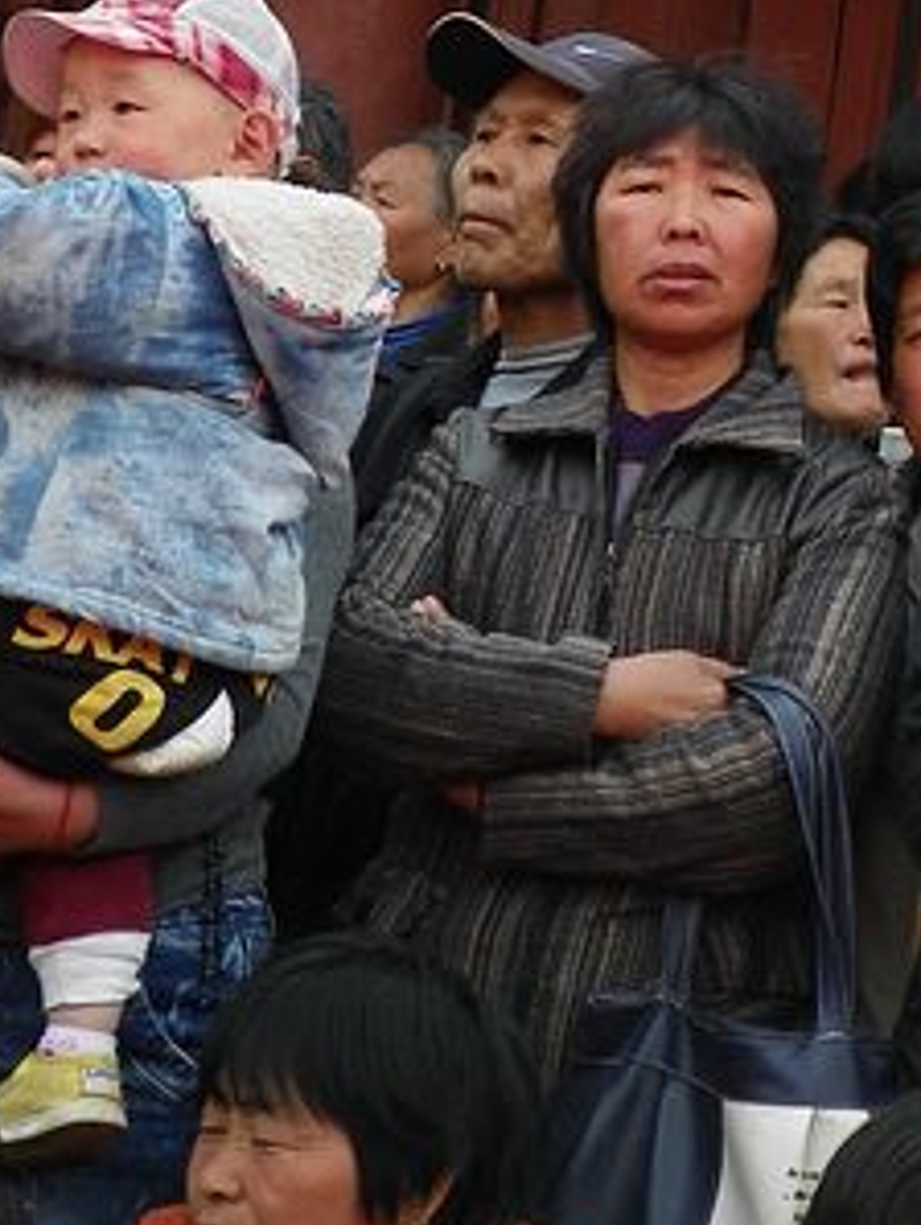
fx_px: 3507
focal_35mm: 99
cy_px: 144
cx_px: 974
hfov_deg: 14.7
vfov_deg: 19.5
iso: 64
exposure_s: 1/80
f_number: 4.5
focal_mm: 6.6
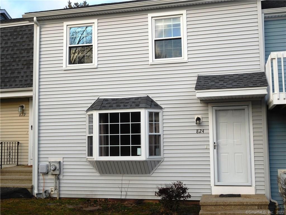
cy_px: 108
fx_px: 372
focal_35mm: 45
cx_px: 143
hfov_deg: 42.1
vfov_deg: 32.2
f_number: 4
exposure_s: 1/250
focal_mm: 8
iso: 125
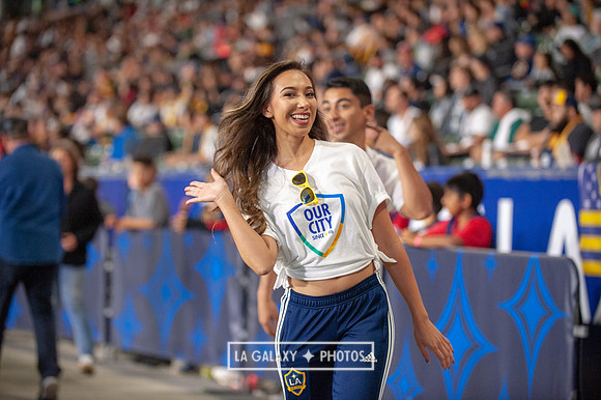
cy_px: 200
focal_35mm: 120
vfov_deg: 11.4
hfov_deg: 17.1
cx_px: 300
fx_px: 2002
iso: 3200
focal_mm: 120
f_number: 2.8
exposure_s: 1/640
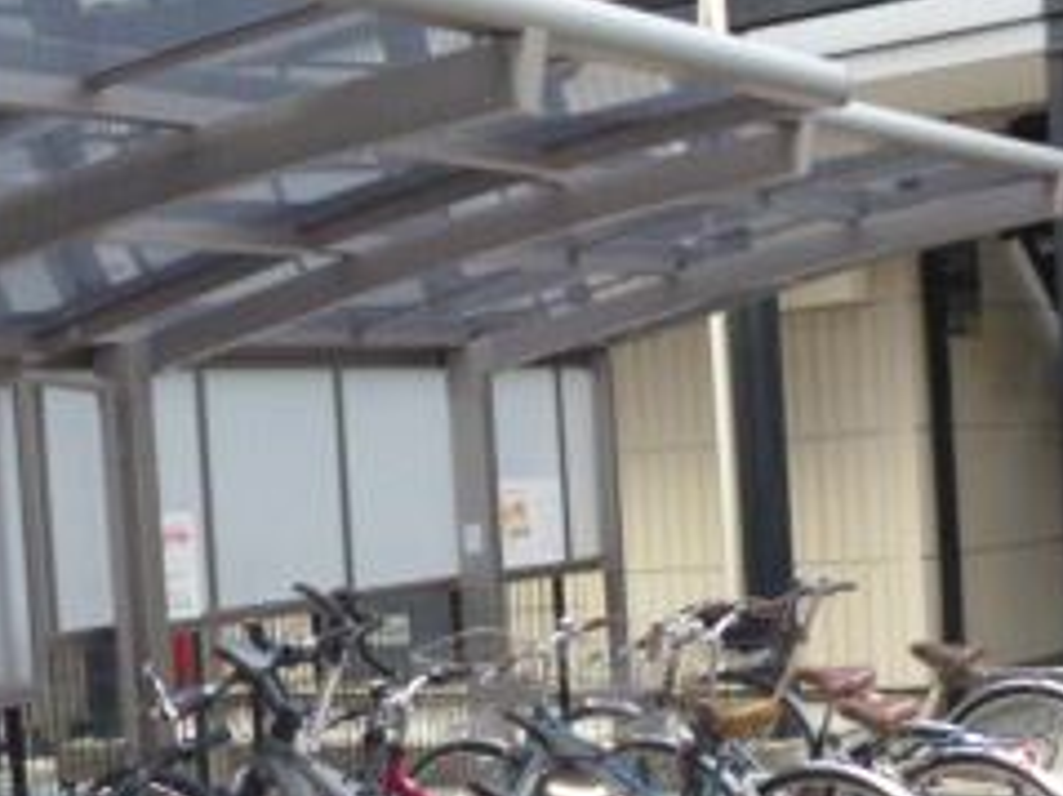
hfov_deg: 25.8
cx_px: 307
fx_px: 2302
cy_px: 667
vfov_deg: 19.4
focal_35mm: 75
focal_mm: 5
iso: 640
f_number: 3.1
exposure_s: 1/60
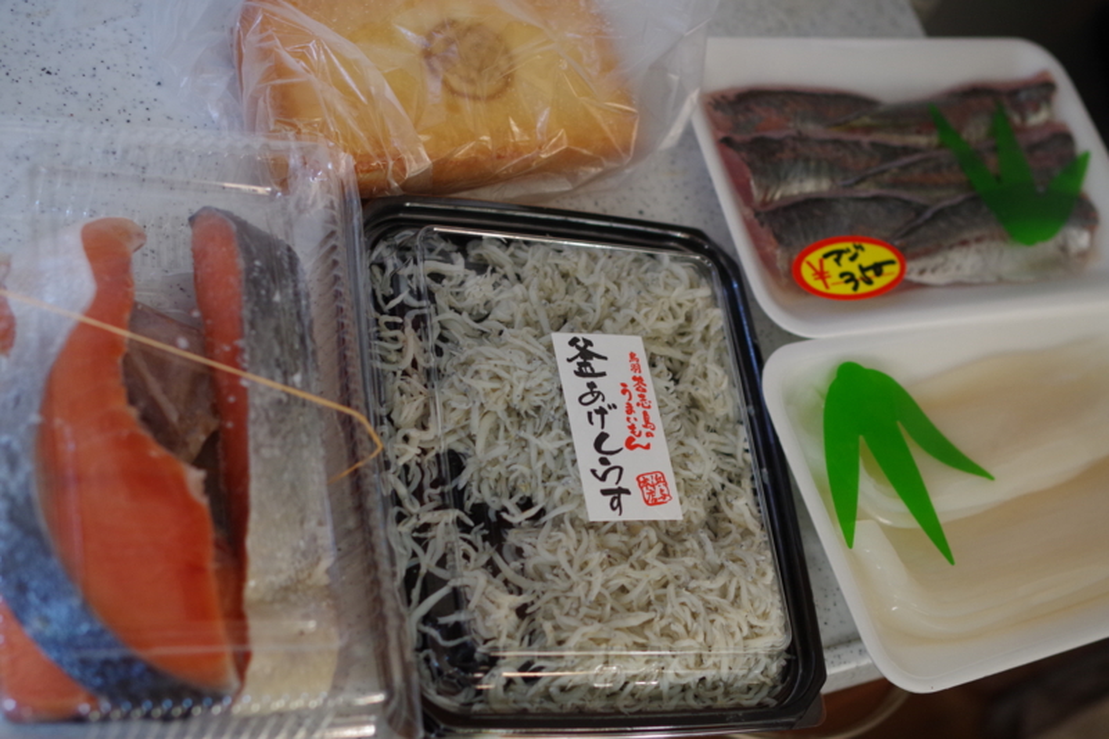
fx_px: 1617
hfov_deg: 37.9
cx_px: 554
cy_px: 370
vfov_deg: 25.7
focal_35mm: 52
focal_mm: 35
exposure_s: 1/80
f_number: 3.2
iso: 800
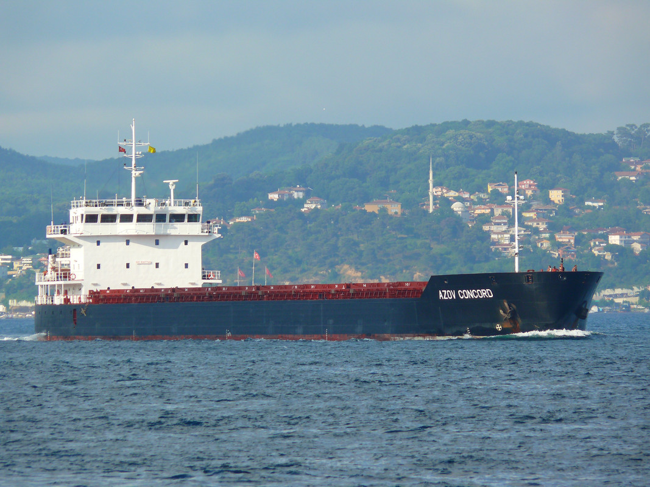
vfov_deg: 3.5
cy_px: 244
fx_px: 7886
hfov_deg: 4.7
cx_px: 325
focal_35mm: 420
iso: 100
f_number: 5.6
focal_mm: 88.8
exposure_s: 1/400
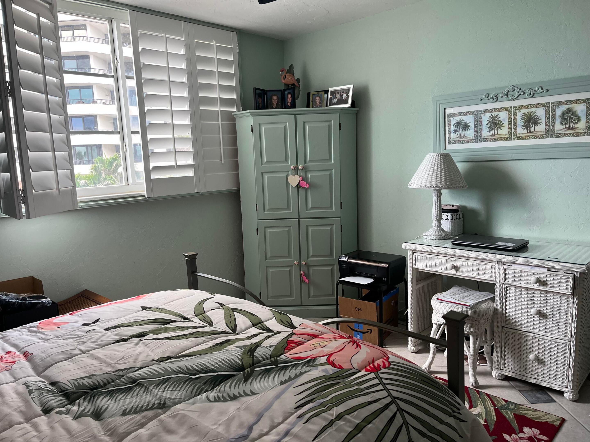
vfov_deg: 53.1
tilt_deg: -9.1
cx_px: 295
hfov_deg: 67.3
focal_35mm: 26
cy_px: 221
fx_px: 443
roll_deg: +1.9
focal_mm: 5.1
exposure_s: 1/121
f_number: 1.6
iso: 100
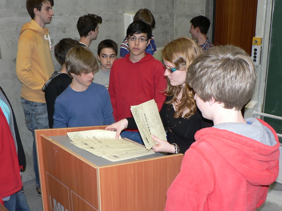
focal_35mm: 42
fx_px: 342
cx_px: 141
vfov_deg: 34.3
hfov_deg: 44.8
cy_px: 106
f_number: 2.8
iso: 200
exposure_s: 1/60
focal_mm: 6.9
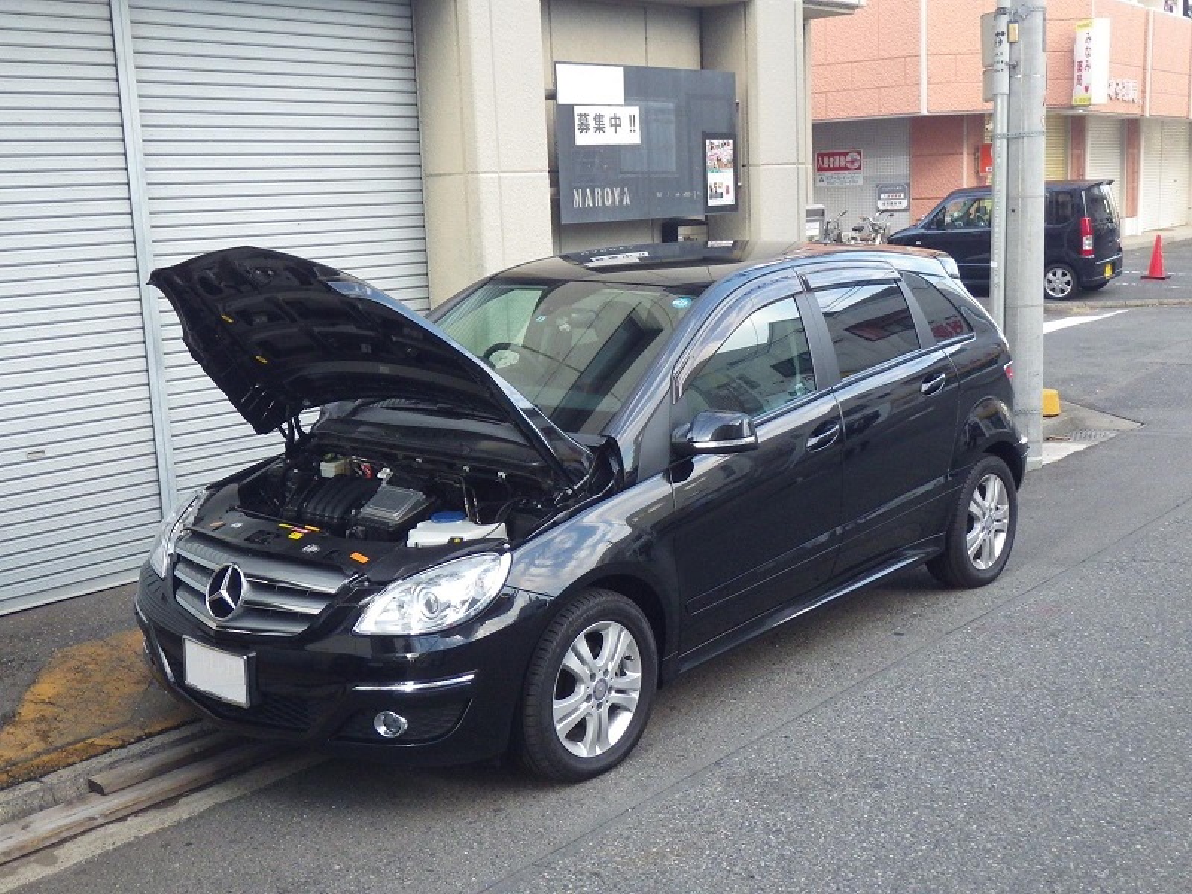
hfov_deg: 44.8
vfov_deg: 34.3
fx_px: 1446
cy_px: 447
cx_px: 596
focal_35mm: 42
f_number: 4.2
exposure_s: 1/50
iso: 160
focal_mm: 7.5
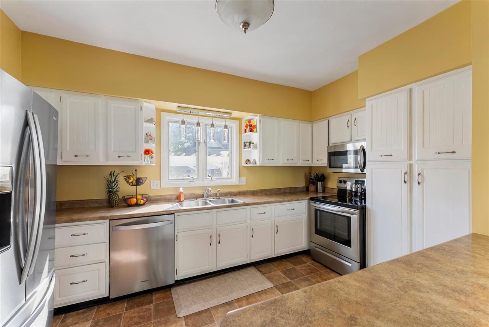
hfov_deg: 104.2
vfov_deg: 81.3
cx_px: 244
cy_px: 164
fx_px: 190
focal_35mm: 14
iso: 100
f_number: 7.1
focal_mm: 14
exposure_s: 1/3
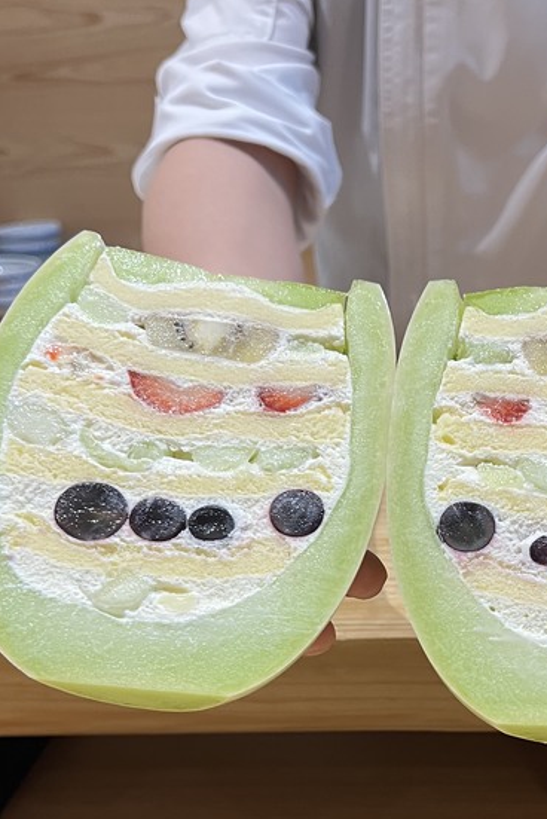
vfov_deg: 37.8
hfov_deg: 26.2
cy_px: 620
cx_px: 412
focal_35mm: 51
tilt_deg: -23.8
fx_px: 1161
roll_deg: +2.8
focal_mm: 5.7
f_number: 1.5
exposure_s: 1/60
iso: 125
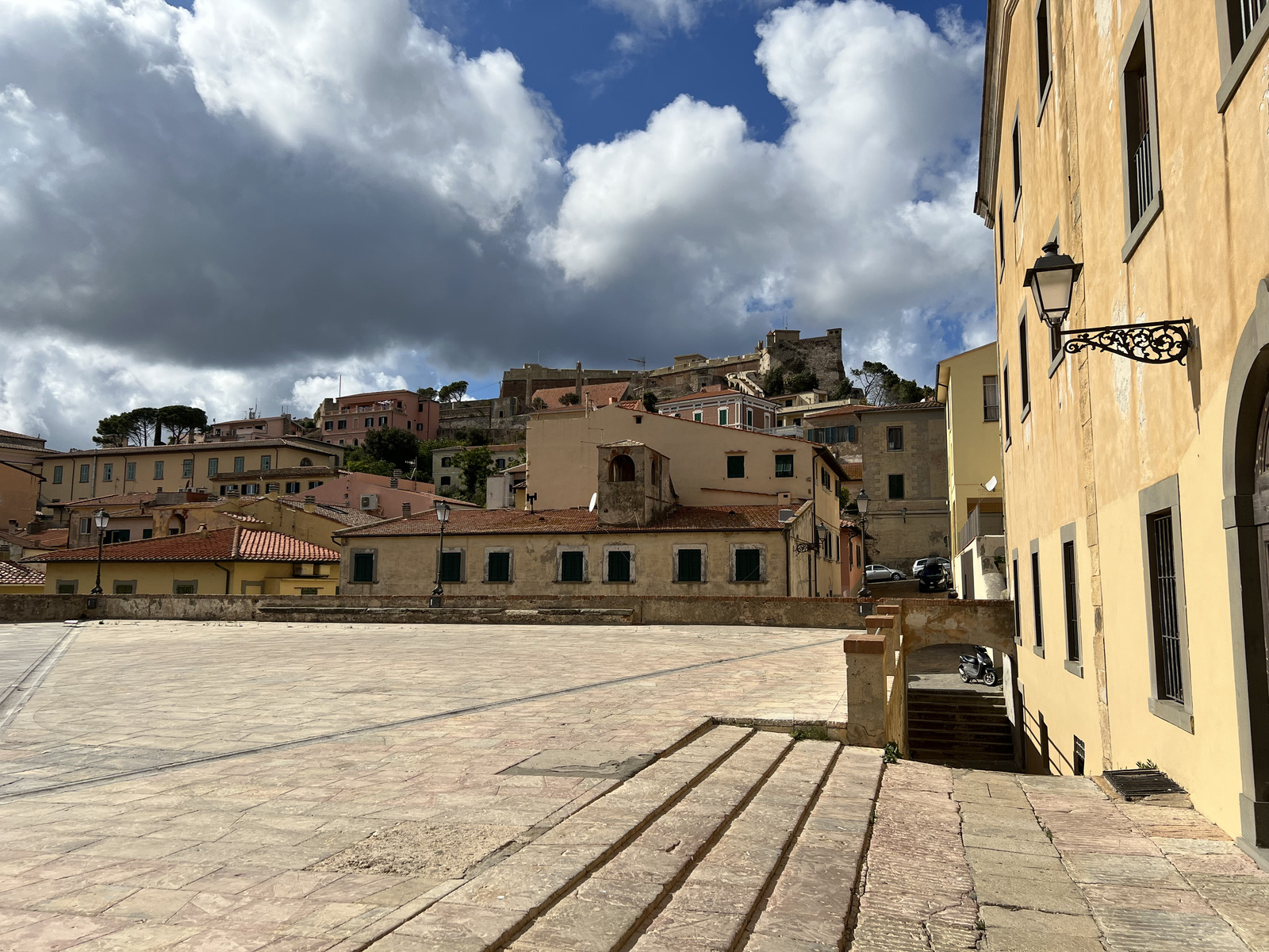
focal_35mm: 26
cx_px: 634
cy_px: 476
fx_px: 953
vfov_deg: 53.1
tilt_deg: +6.3
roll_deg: -0.4
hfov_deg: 67.3
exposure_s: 1/8696
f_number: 1.5
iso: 50
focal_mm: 5.7
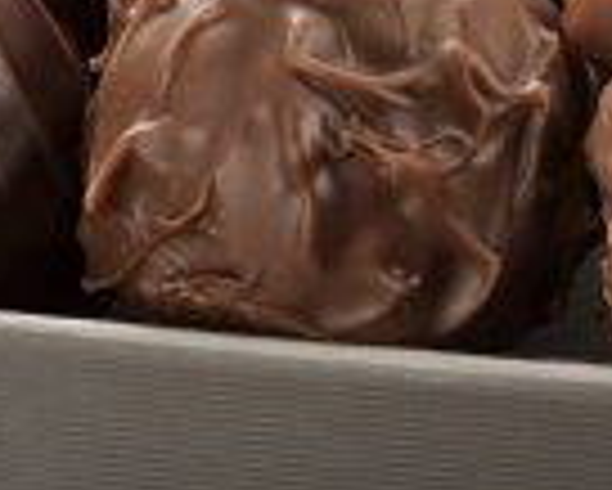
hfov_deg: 4.3
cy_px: -290
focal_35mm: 444
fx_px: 8048
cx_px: -18
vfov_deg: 3.5
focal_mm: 105
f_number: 11
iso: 200
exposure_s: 1/250
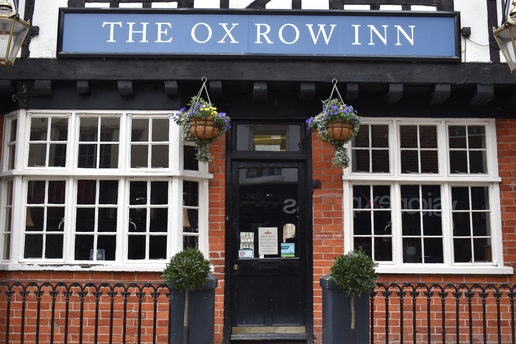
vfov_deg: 30.8
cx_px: 258
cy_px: 172
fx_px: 623
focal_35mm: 44
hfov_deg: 45.0
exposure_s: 1/250
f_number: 5.6
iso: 280
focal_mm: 29
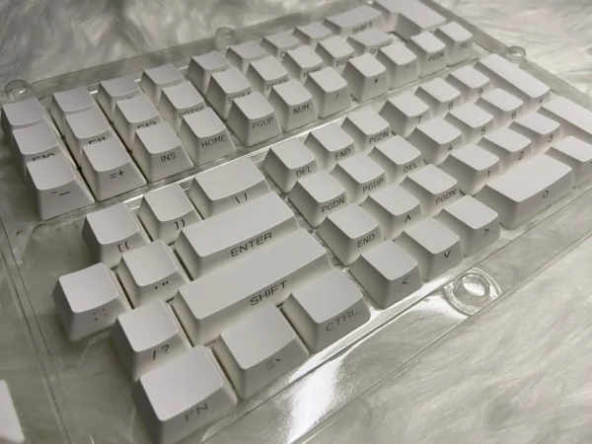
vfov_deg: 53.1
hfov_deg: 67.3
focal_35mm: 26
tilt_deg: -54.4
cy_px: 222
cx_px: 296
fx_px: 445
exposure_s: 1/90
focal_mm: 4.25
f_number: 1.8
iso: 125
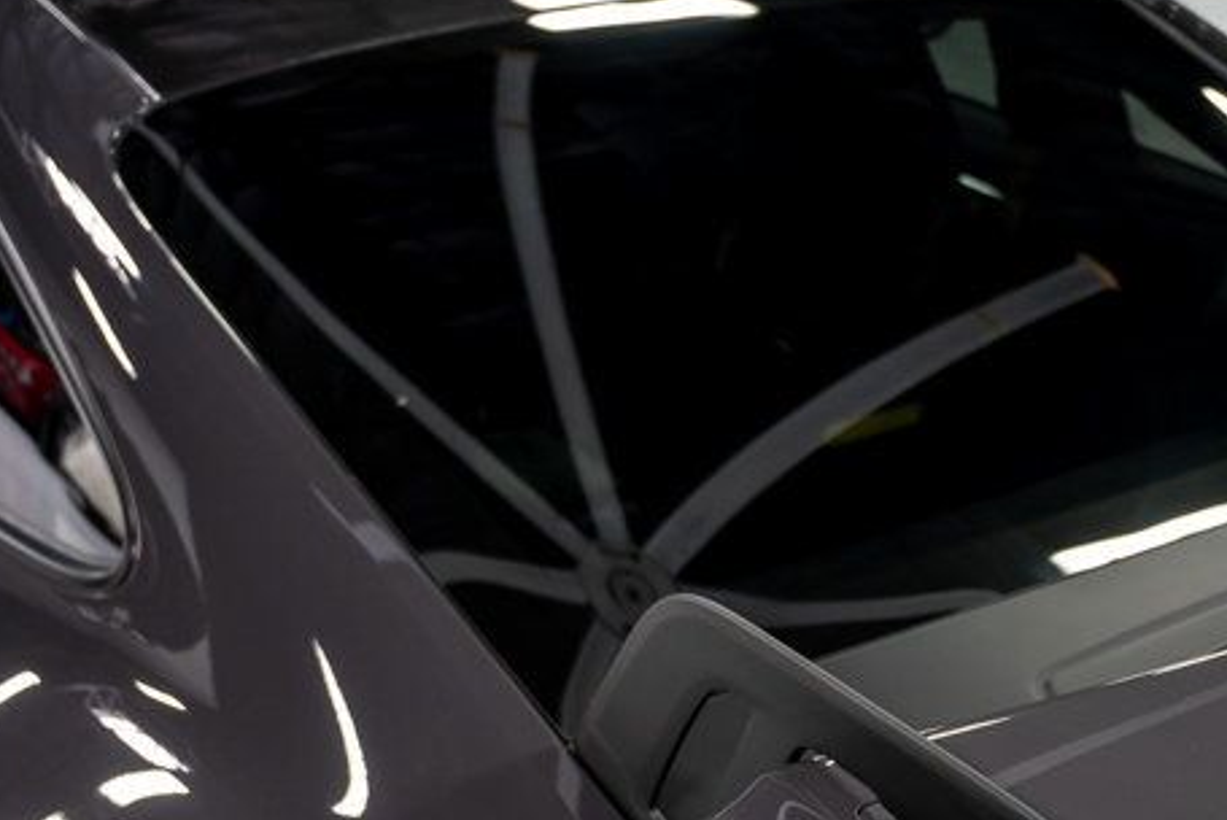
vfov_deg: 23.9
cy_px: 838
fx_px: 1842
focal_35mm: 54
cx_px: 1230
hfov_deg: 33.6
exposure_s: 1/60
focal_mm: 24
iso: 800
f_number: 4
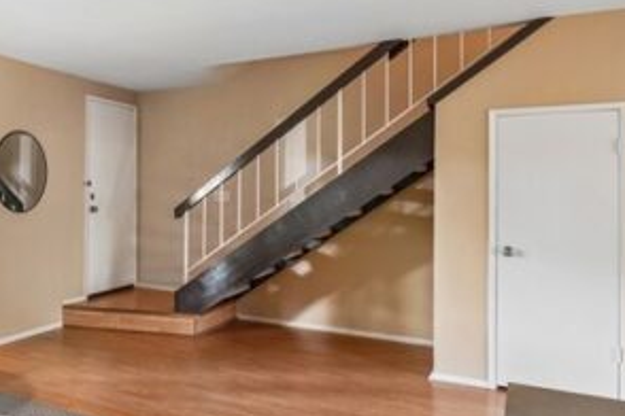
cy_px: 189
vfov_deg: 38.8
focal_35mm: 34
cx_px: 66
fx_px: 590
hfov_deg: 49.8
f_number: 8
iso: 400
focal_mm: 13
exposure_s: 1/5
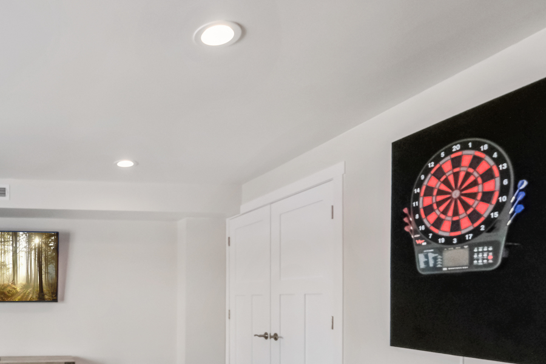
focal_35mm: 27
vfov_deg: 43.8
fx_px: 409
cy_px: 326
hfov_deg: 59.9
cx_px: 82
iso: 1600
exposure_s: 1/220
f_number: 5.6
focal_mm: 10
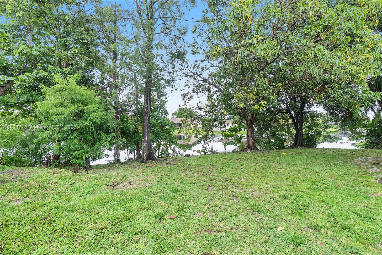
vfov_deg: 77.3
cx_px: 191
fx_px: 159
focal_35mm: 15
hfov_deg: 100.4
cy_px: 128
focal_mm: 10
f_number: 8
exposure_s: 1/30
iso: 200
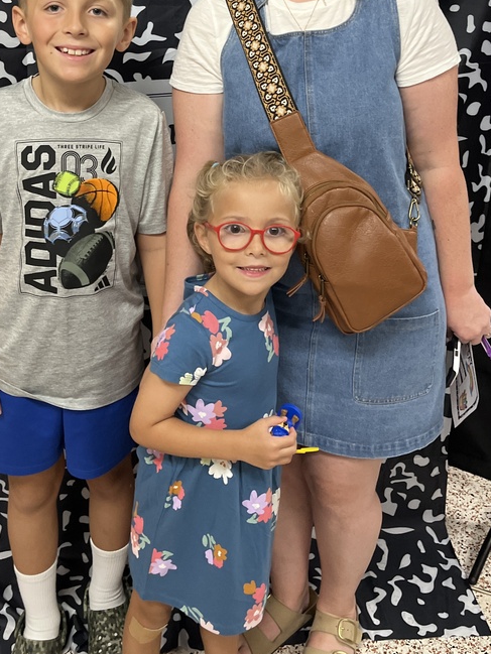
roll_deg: -0.7
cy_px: 169
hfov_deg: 35.0
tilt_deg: -19.8
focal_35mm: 41
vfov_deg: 44.4
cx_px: 194
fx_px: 775
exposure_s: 1/60
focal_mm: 5.1
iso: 250
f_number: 1.6
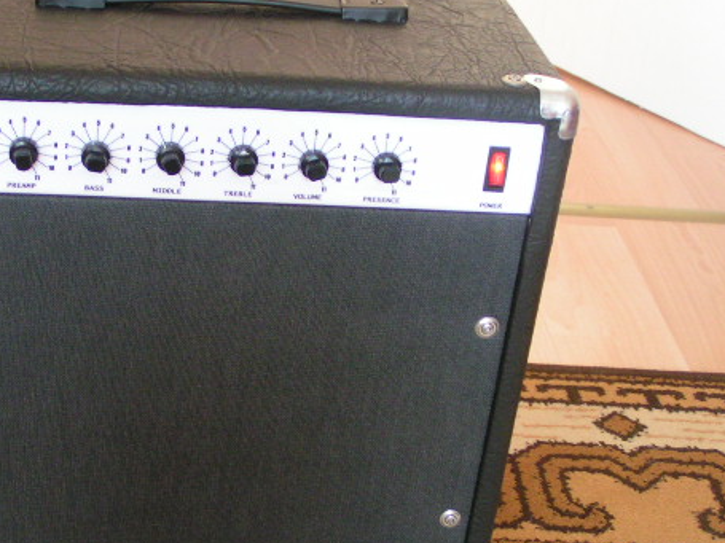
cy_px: 272
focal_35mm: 76
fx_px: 1591
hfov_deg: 25.5
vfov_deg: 19.4
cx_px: 228
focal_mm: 8.3
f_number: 3.2
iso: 200
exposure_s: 1/13
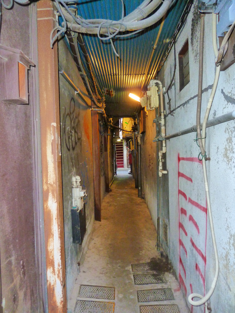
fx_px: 226
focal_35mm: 25
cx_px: 118
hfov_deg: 54.9
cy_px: 156
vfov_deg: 69.4
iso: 800
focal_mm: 4.1
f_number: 3.3
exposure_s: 1/4
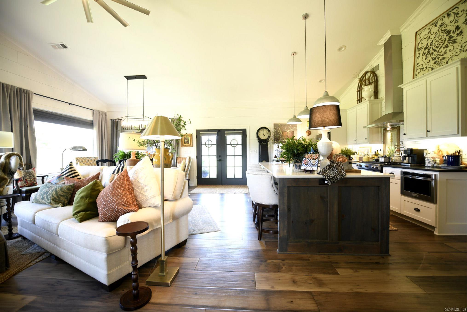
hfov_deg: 104.3
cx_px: 234
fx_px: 182
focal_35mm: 14
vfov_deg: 81.2
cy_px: 156
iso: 200
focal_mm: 14
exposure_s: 1/15
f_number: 2.8
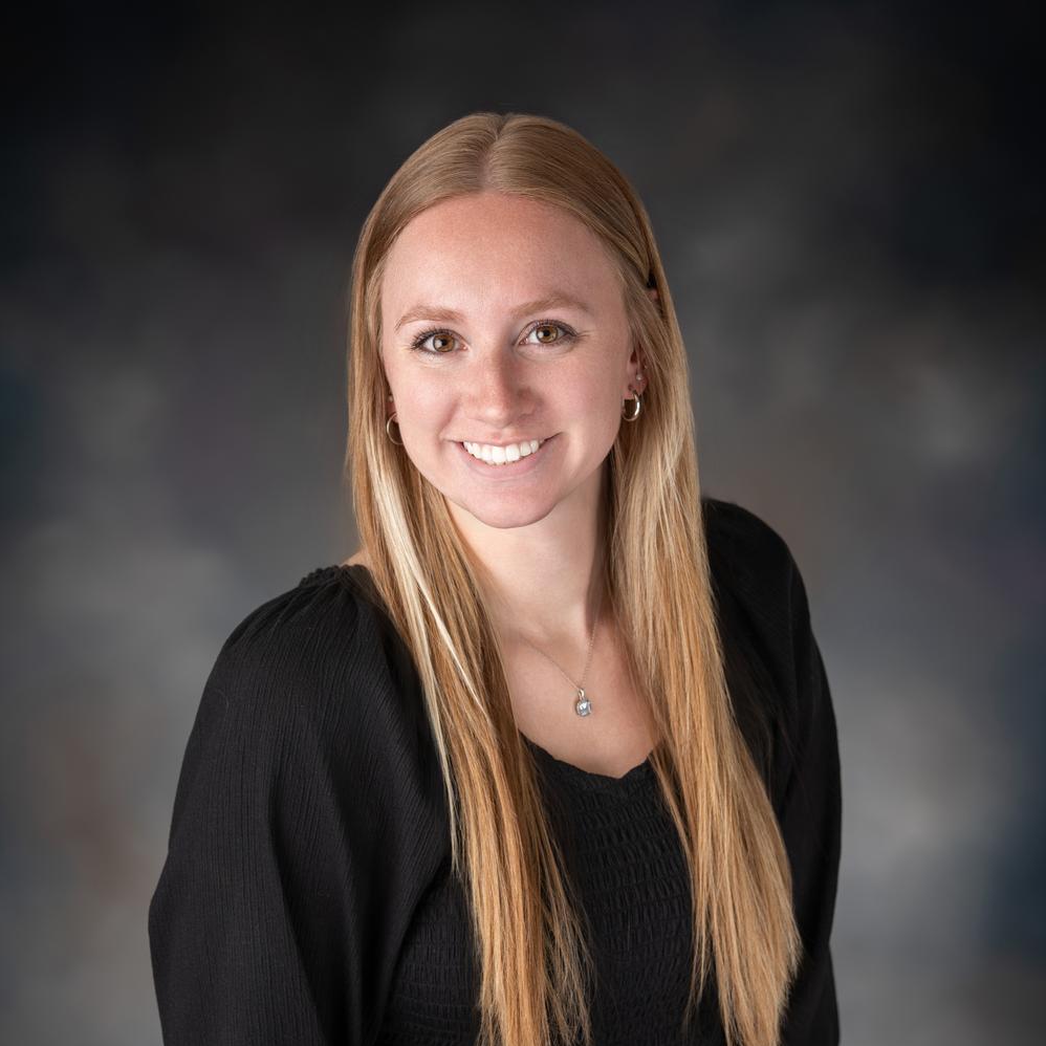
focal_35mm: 175
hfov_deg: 10.0
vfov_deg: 10.0
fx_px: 5983
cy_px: 736
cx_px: 523
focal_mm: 137
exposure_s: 1/125
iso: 64
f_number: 5.6
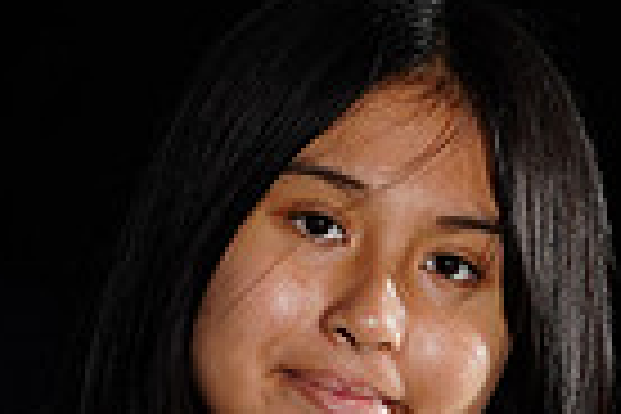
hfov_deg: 2.6
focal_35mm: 800
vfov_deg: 1.7
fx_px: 13799
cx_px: 227
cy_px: 918
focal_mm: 190
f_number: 9
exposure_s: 1/125
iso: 400
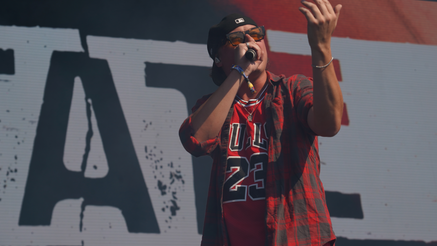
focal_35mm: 111
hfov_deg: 19.3
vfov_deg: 10.9
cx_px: 218
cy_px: 119
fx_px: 1286
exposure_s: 1/400
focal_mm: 105
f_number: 8
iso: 100
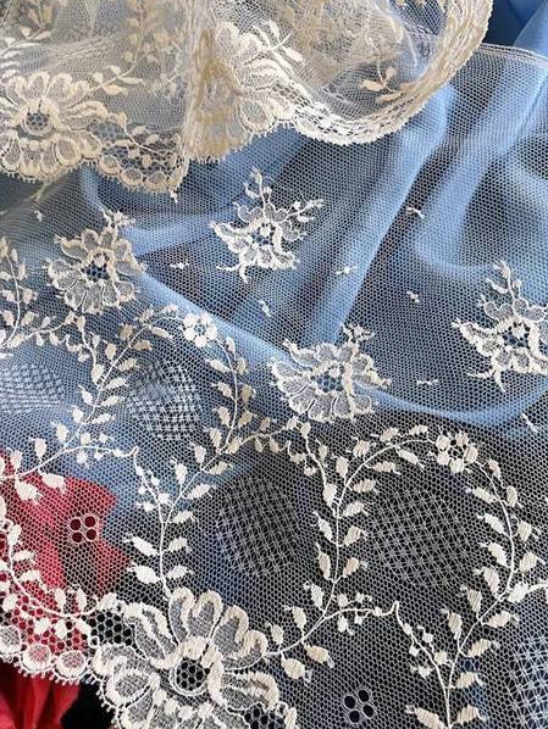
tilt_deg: -62.9
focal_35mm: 40
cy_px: 296
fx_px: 844
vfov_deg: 46.5
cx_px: 304
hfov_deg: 35.9
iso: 200
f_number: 1.6
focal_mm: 4.2
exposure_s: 1/60
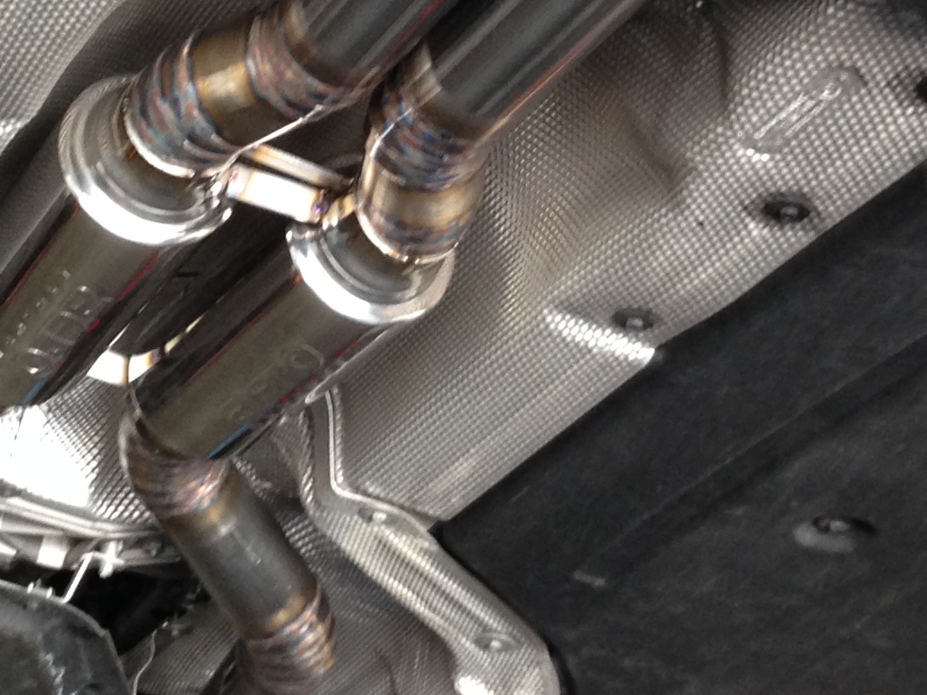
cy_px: -44
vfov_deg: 14.0
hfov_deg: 18.9
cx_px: 480
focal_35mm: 104
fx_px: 2785
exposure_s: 1/20
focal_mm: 4.12
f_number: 2.4
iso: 100
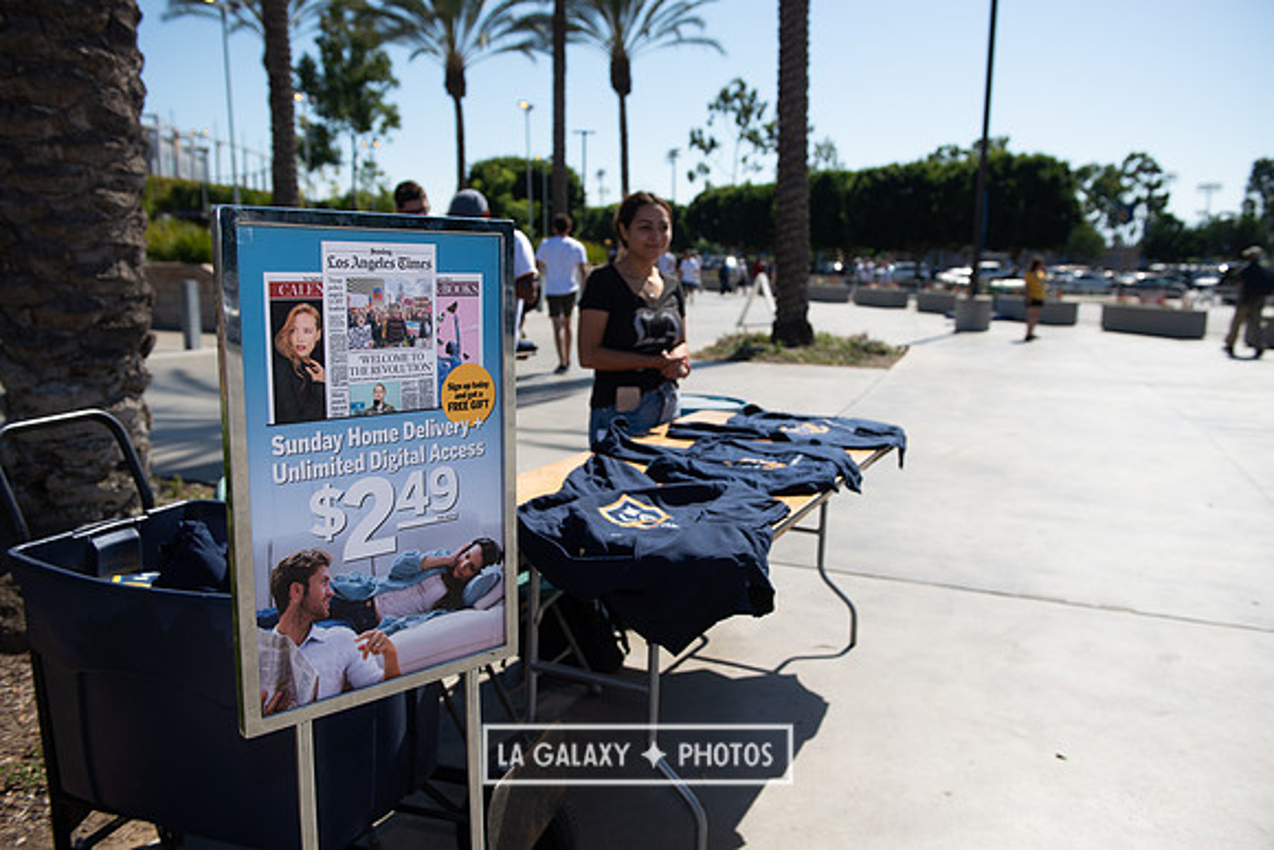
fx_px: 1026
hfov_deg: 63.6
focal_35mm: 29
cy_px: 425
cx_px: 637
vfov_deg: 45.0
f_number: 4
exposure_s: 1/2500
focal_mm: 29
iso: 200
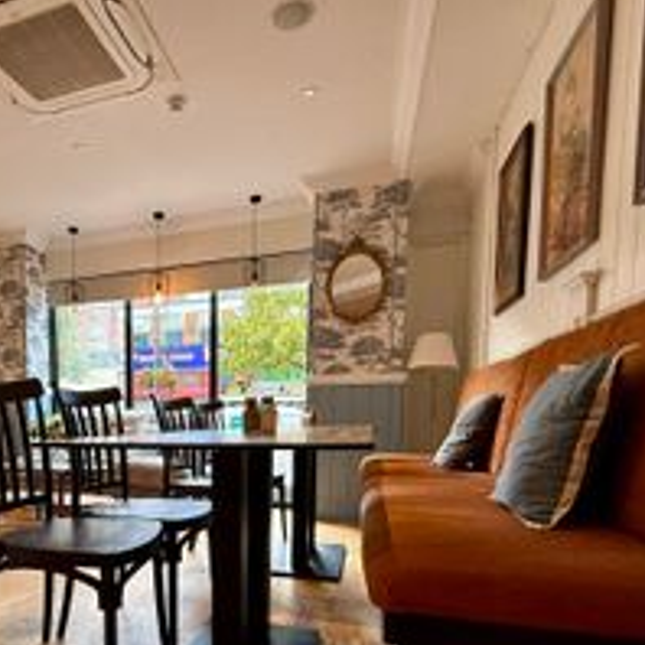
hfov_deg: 59.4
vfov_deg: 60.4
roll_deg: -0.5
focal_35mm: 25
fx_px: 527
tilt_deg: -2.3
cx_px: 156
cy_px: 463
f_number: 2.2
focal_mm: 2.22
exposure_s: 1/100
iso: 160
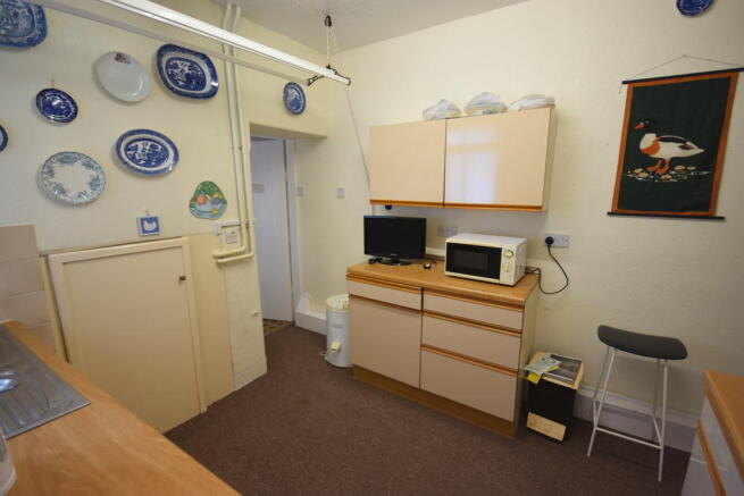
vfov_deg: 72.1
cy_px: 248
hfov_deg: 95.0
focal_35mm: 16
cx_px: 372
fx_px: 341
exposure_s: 1/60
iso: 800
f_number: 4.2
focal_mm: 11
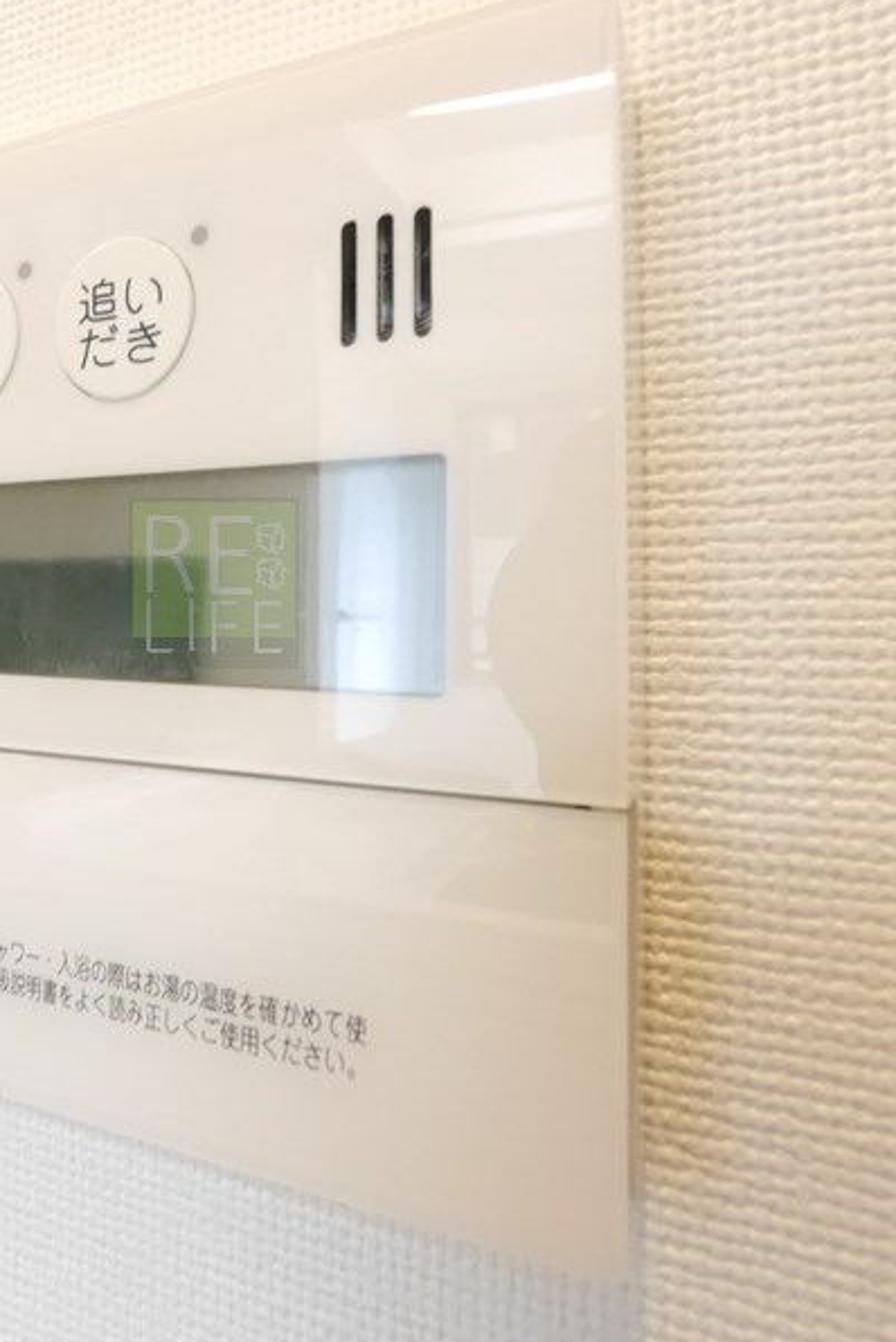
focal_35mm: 25
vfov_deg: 71.2
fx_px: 932
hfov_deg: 49.1
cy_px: 583
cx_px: 214
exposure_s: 1/30
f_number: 7.1
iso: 3200
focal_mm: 7
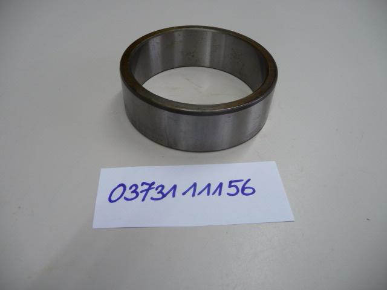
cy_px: 145
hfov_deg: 63.4
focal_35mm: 28
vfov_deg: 49.7
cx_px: 194
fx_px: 313
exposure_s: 1/30
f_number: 3.3
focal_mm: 4.7
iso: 100
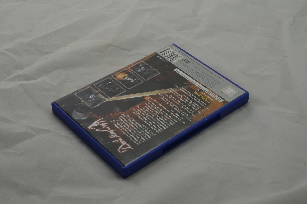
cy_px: 102
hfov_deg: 33.5
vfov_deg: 22.5
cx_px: 154
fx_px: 511
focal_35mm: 60
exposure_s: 1/3
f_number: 20
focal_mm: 40
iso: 100
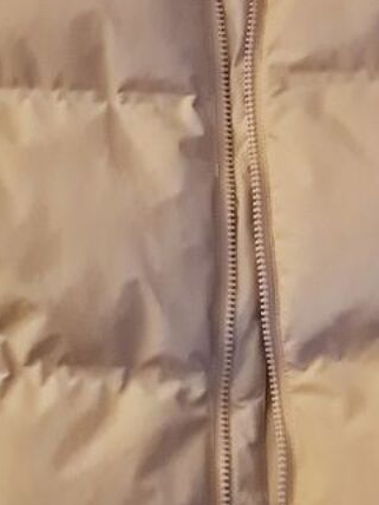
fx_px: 1182
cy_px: 221
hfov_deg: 18.2
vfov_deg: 24.1
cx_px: 251
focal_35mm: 81
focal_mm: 5.4
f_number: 1.8
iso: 1250
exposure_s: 1/17
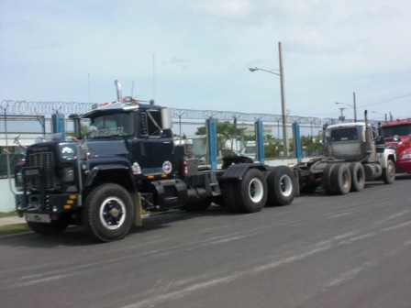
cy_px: 154
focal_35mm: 38
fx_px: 451
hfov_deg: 49.0
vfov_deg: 37.7
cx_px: 206
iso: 64
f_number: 5.6
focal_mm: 6.3
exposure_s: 1/500
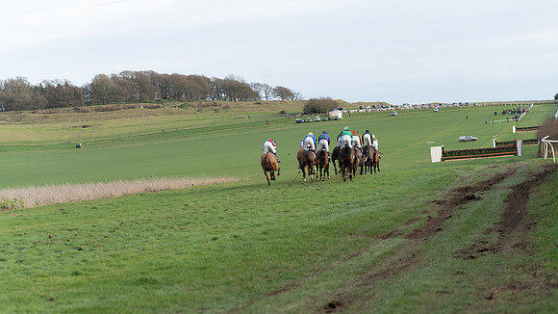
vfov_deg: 10.9
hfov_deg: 19.3
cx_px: 279
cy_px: 157
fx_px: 1643
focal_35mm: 111
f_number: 4
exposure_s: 1/1000
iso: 400
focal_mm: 106
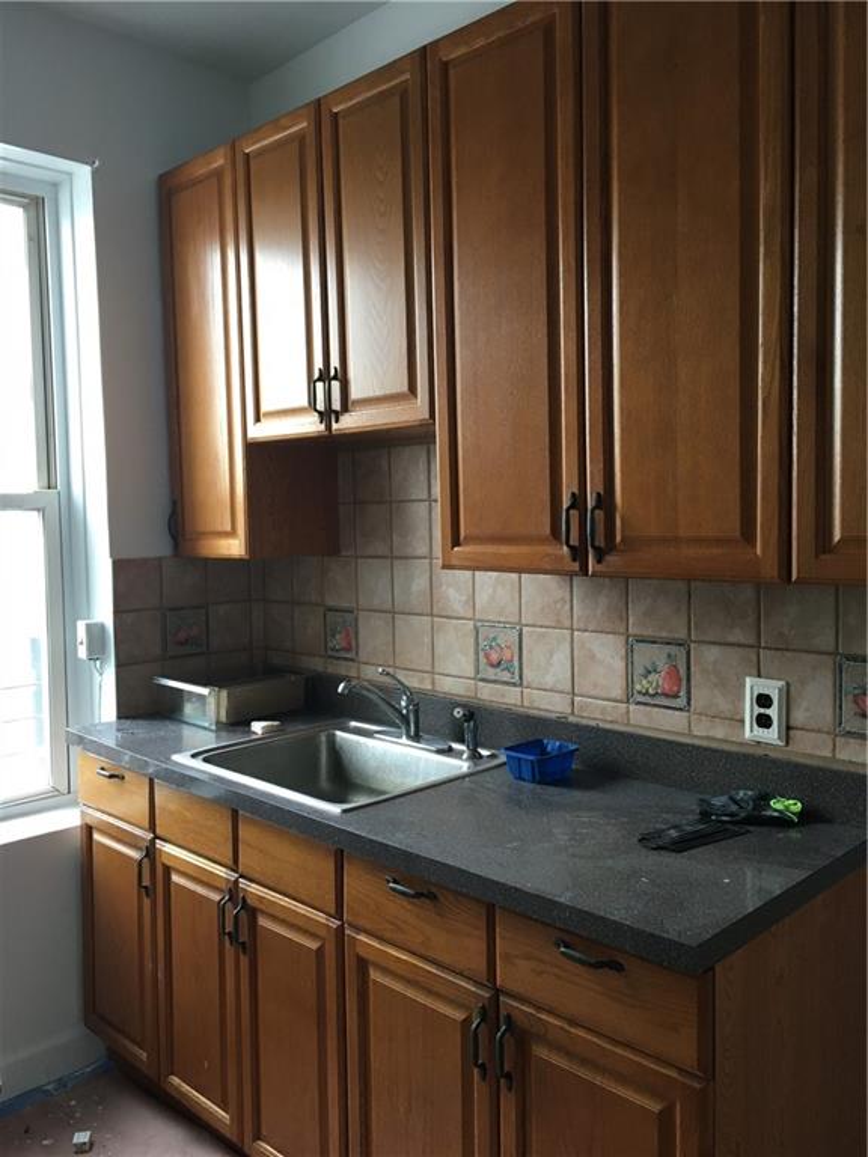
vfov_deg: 61.7
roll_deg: +1.3
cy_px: 578
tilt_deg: -4.9
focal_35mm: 29
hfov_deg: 48.2
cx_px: 434
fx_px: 970
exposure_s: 1/30
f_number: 2.2
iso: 100
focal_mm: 4.15
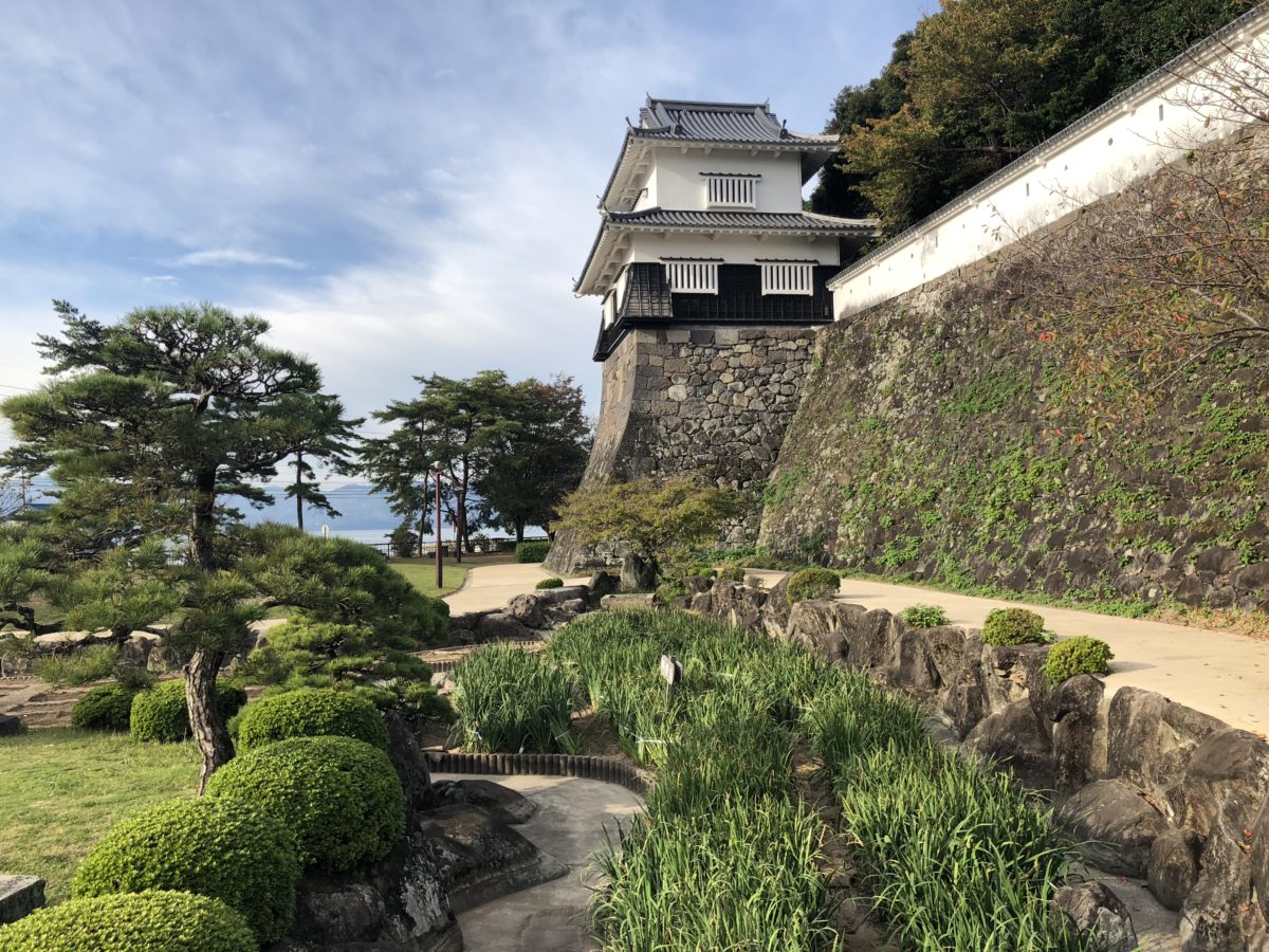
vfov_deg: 49.7
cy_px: 476
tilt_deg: +4.0
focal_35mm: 28
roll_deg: +1.5
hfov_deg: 63.4
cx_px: 634
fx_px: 1026
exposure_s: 1/941
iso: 20
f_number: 1.8
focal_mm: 4
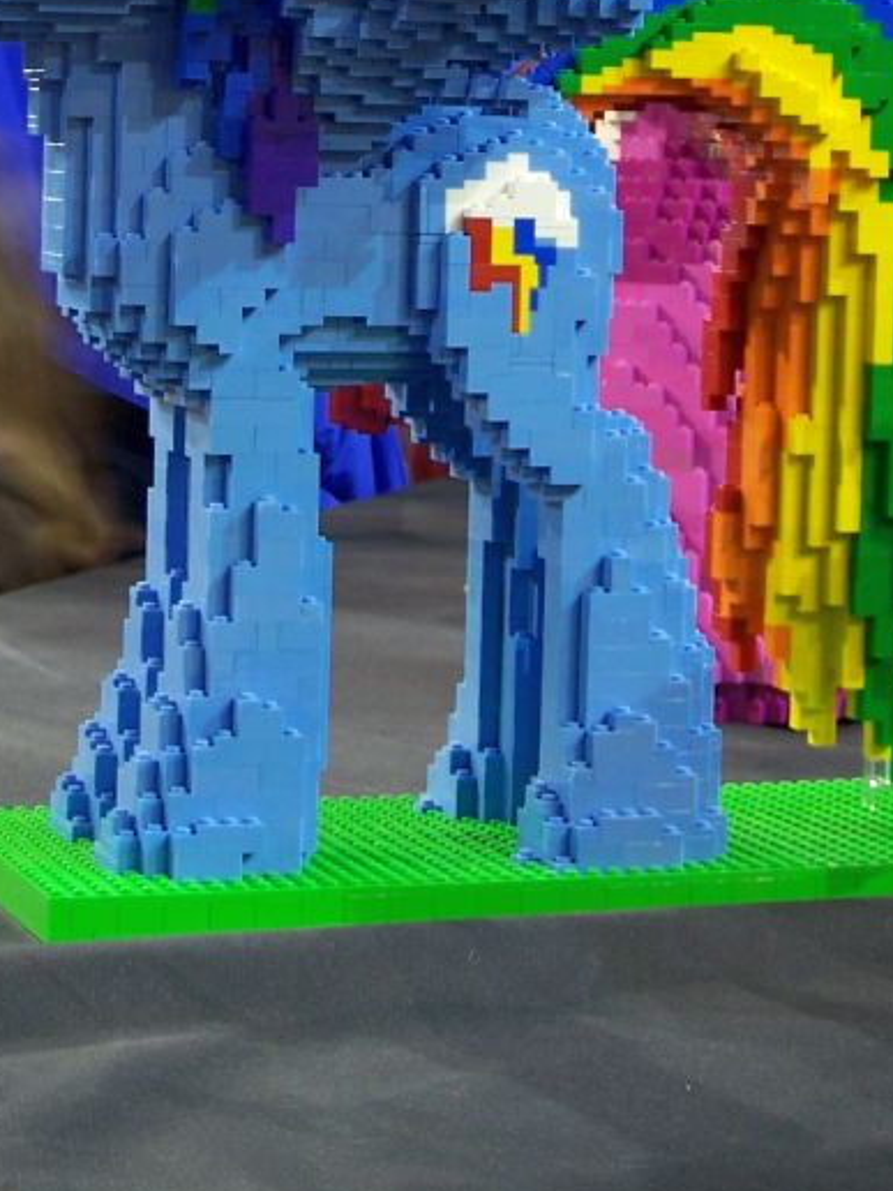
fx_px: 4024
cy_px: 115
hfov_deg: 12.7
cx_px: 353
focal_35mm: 117
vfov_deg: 16.6
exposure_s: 1/2
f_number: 3.1
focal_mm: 9.8
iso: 80
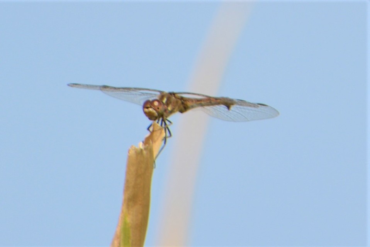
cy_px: 124
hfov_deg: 4.6
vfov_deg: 3.1
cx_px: 185
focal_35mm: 450
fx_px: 4628
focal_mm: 300
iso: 100
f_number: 8
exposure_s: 1/320
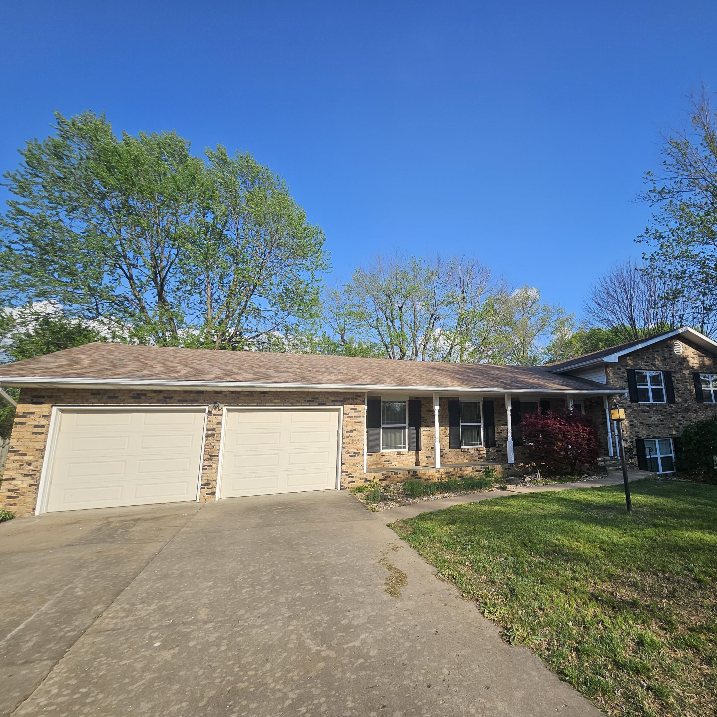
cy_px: 353
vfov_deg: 87.4
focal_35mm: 16
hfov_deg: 85.5
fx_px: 375
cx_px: 454
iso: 32
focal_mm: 1.74
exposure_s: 1/1365
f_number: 2.2
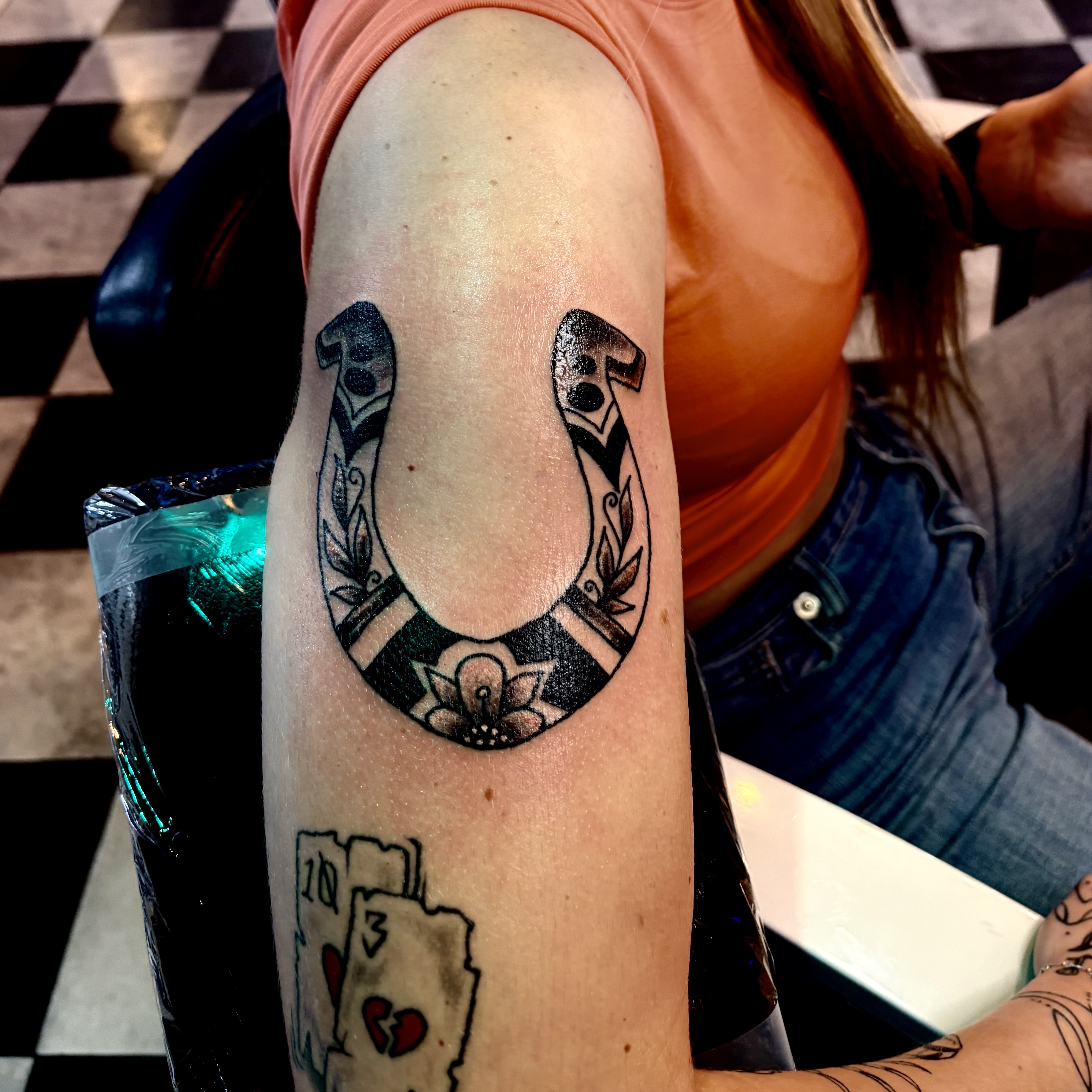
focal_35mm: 31
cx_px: 546
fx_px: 1106
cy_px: 365
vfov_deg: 51.6
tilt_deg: -41.7
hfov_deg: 52.5
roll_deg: +5.6
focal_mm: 5.96
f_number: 1.6
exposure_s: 1/60
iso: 160
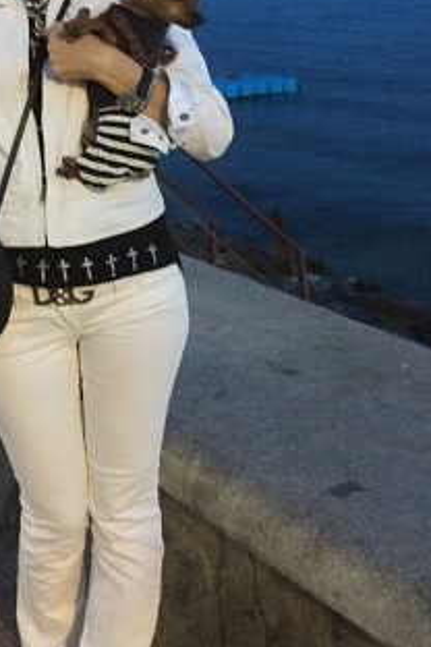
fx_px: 1042
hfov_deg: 22.9
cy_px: 44
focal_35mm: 58
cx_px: 52
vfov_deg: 32.5
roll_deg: +1.7
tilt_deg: -3.7
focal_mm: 4.15
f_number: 2.2
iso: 500
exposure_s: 1/17
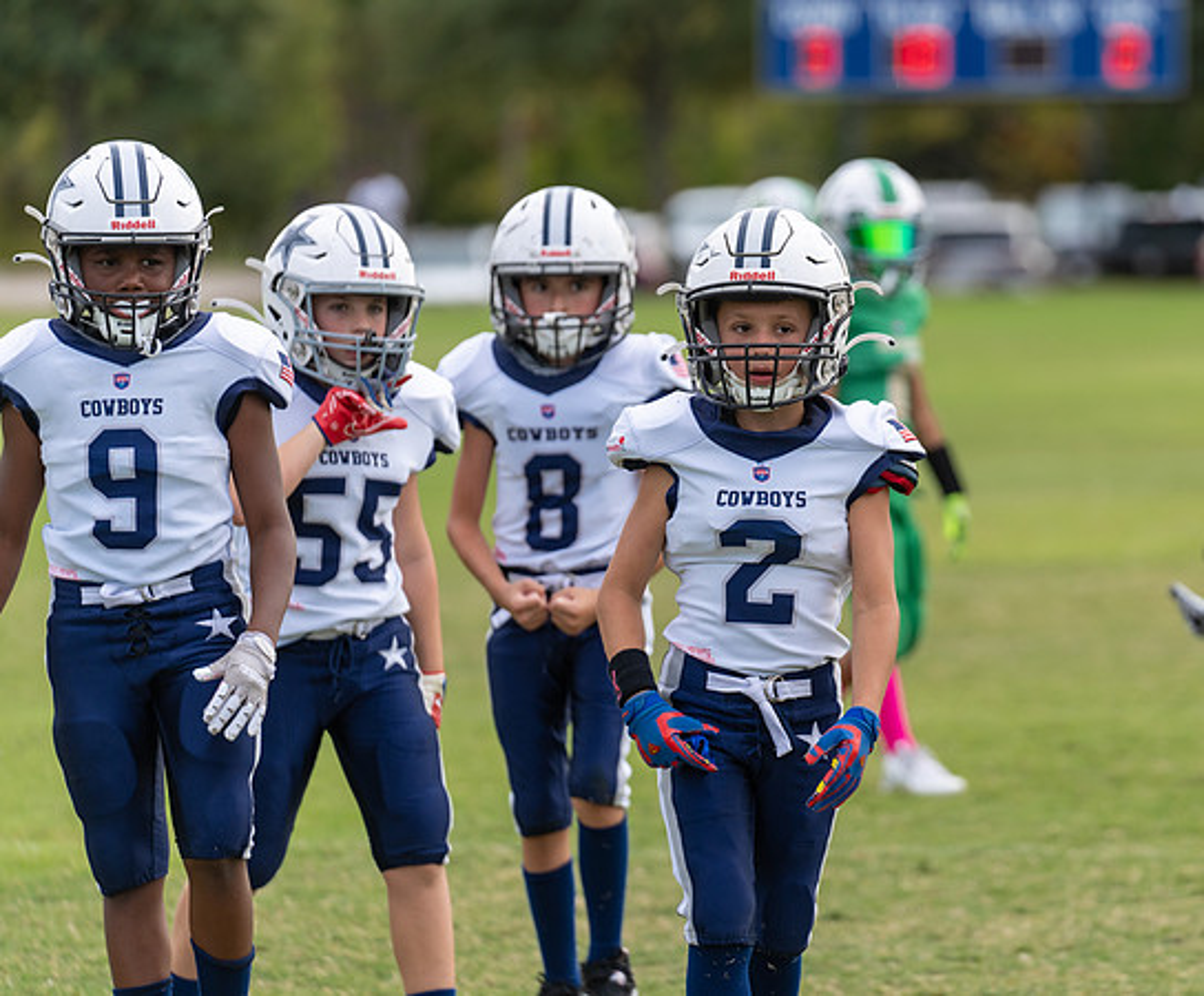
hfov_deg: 7.9
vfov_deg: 6.6
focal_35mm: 240
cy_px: 492
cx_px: 760
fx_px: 8682
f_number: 3.5
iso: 250
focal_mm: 200
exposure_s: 1/1250
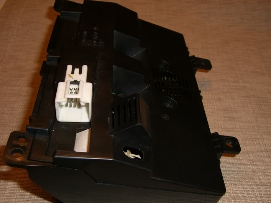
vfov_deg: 33.6
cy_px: 108
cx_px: 133
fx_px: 337
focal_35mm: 43
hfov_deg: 43.9
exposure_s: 1/60
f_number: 2.7
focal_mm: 6.2
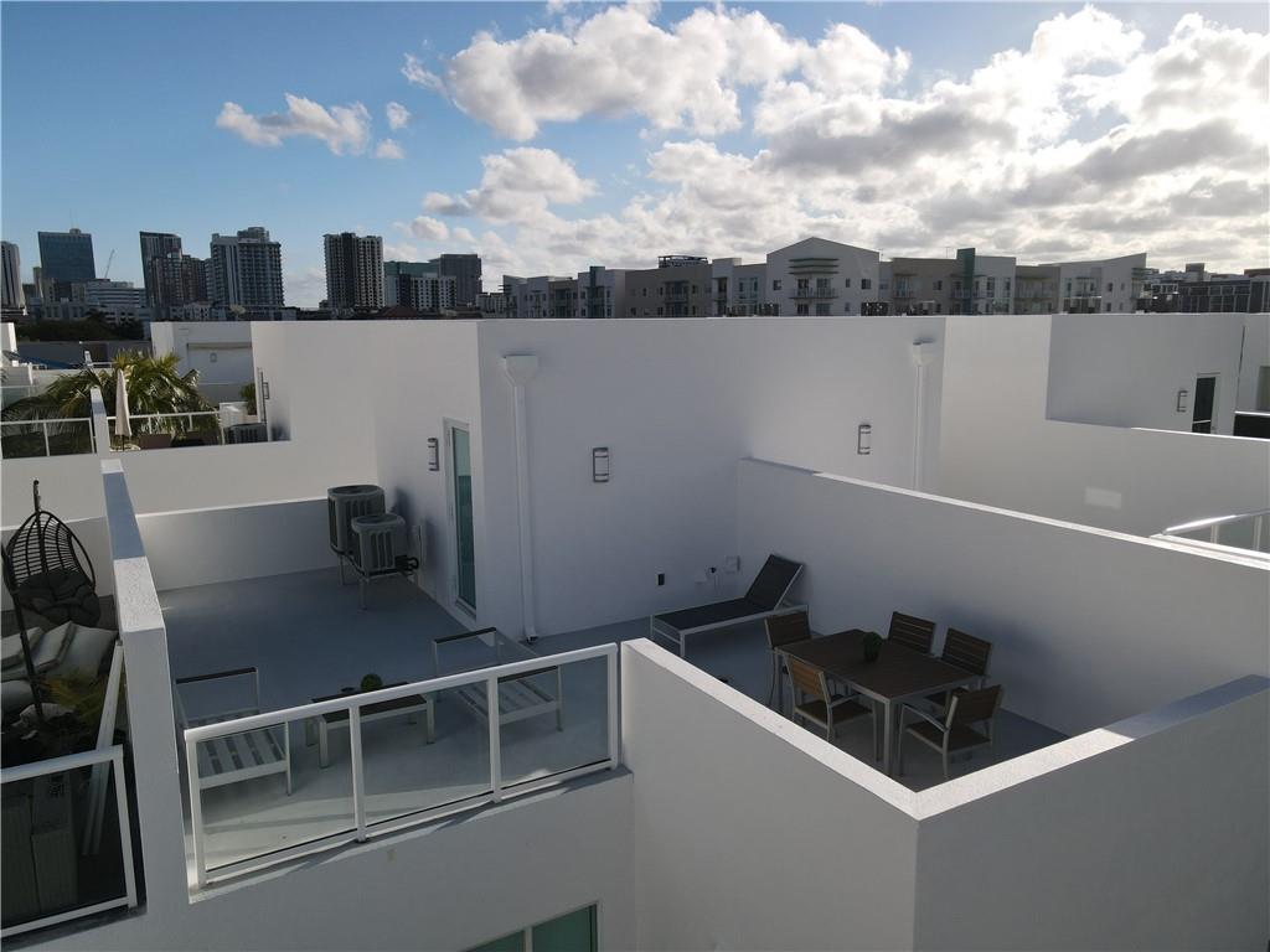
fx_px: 881
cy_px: 476
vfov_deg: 56.8
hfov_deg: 71.6
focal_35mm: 24
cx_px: 635
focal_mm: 4.5
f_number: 2.8
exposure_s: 1/640
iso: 110
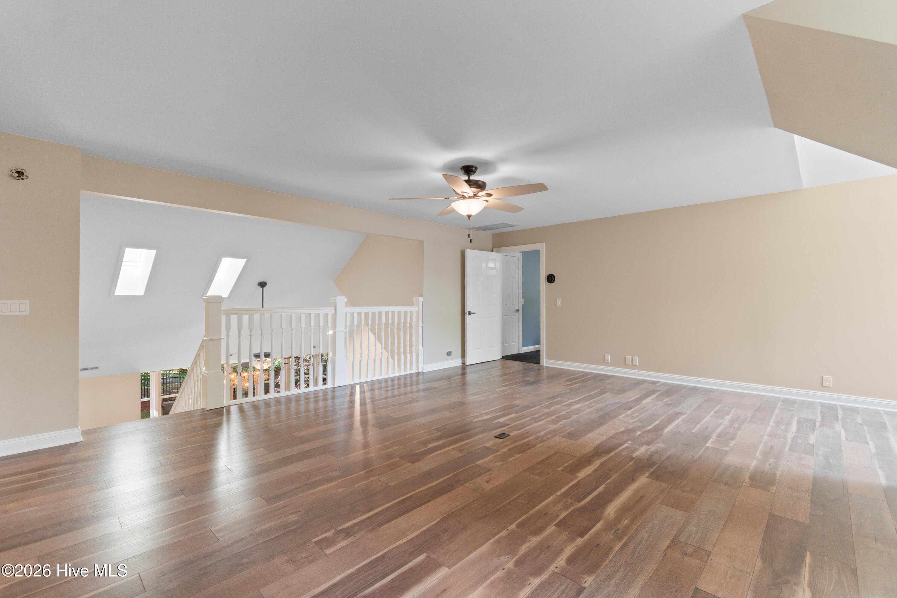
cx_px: 448
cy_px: 299
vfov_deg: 77.3
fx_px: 374
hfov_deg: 100.4
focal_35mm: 15
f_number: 4.5
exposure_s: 1.6
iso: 100
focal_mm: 10
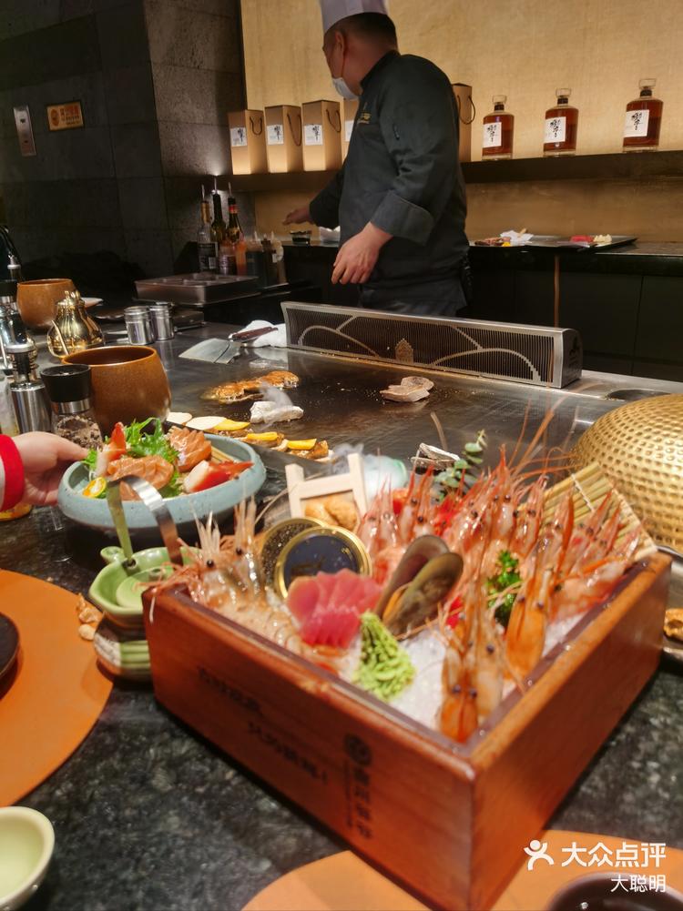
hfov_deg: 51.3
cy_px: 456
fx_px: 711
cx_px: 342
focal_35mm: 27
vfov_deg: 65.3
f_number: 1.6
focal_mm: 5.56
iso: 125
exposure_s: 1/100
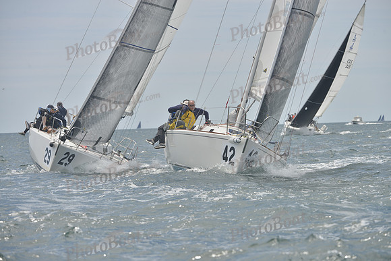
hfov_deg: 7.6
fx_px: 2933
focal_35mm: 270
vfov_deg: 5.1
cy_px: 130
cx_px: 196
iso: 280
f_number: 9
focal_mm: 270
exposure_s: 1/1000
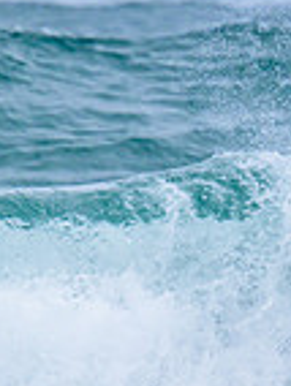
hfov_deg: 0.7
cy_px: 270
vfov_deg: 0.9
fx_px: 24552
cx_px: 647
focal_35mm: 2197
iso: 560
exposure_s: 1/2000
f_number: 8
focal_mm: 560
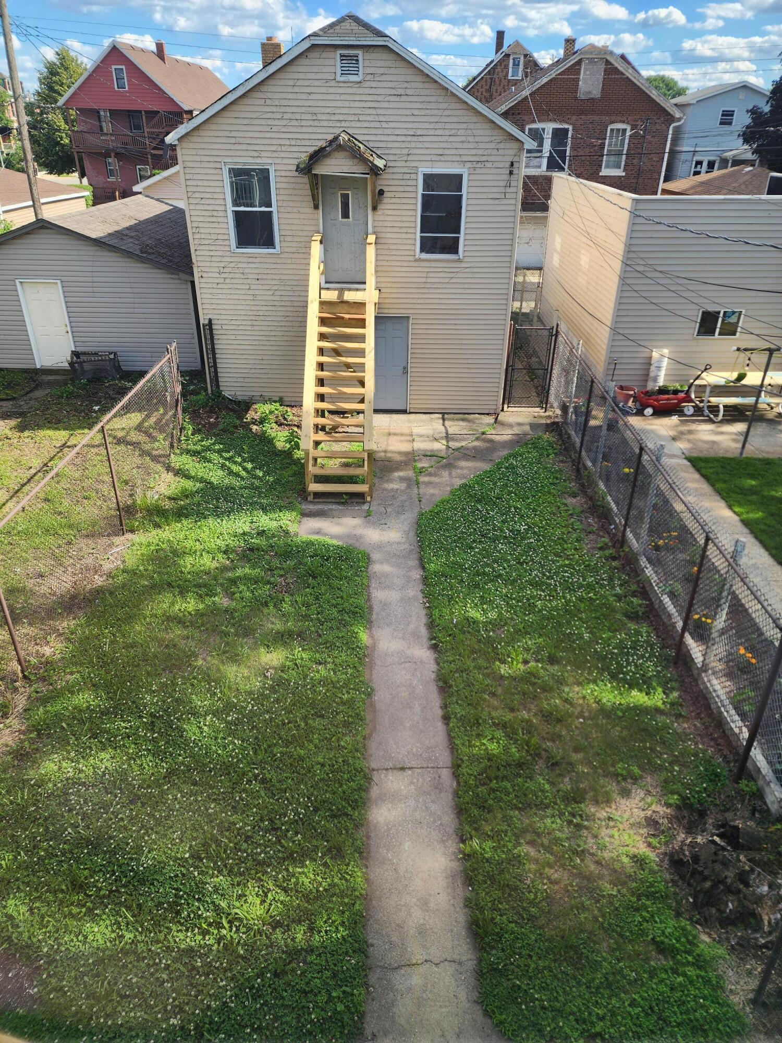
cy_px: 522
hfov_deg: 58.9
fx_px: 693
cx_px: 391
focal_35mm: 23
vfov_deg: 73.9
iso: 12
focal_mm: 6.4
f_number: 1.8
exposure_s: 1/292
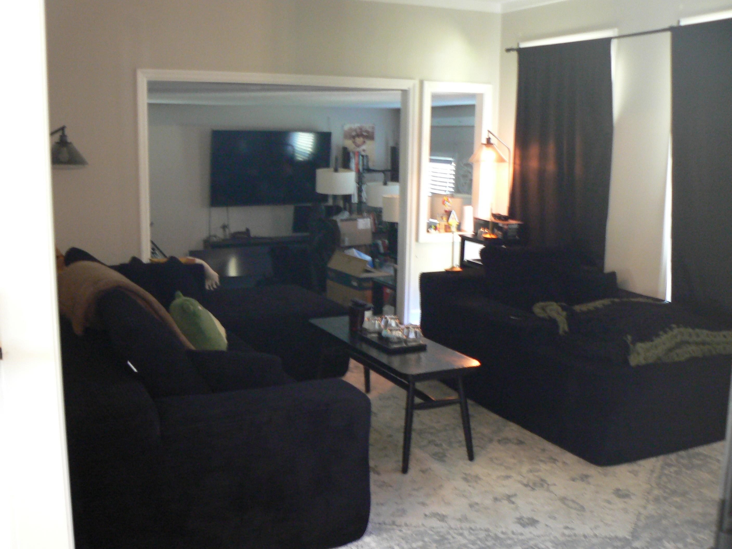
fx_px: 761
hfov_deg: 51.4
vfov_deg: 39.7
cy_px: 274
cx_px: 366
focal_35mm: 36
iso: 200
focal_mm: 6
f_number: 2.8
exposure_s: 1/5
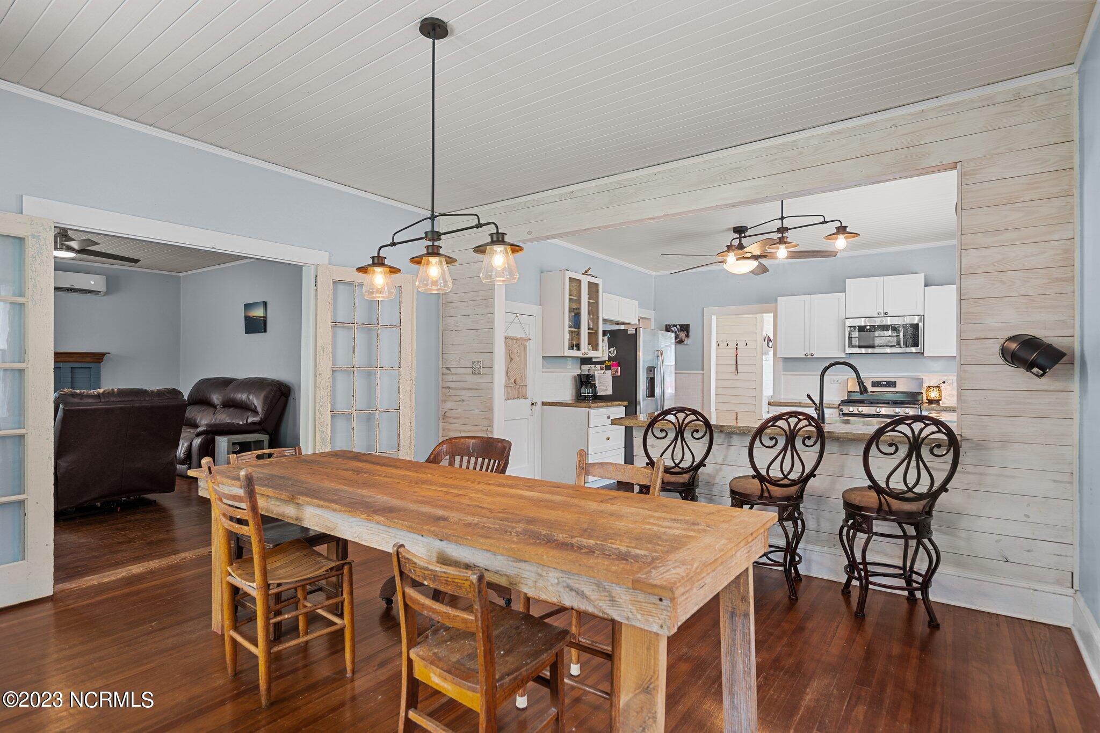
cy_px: 366
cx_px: 550
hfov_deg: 90.0
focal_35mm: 18
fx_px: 550
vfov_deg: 67.4
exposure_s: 1/1.67
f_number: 4
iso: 200
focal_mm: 18
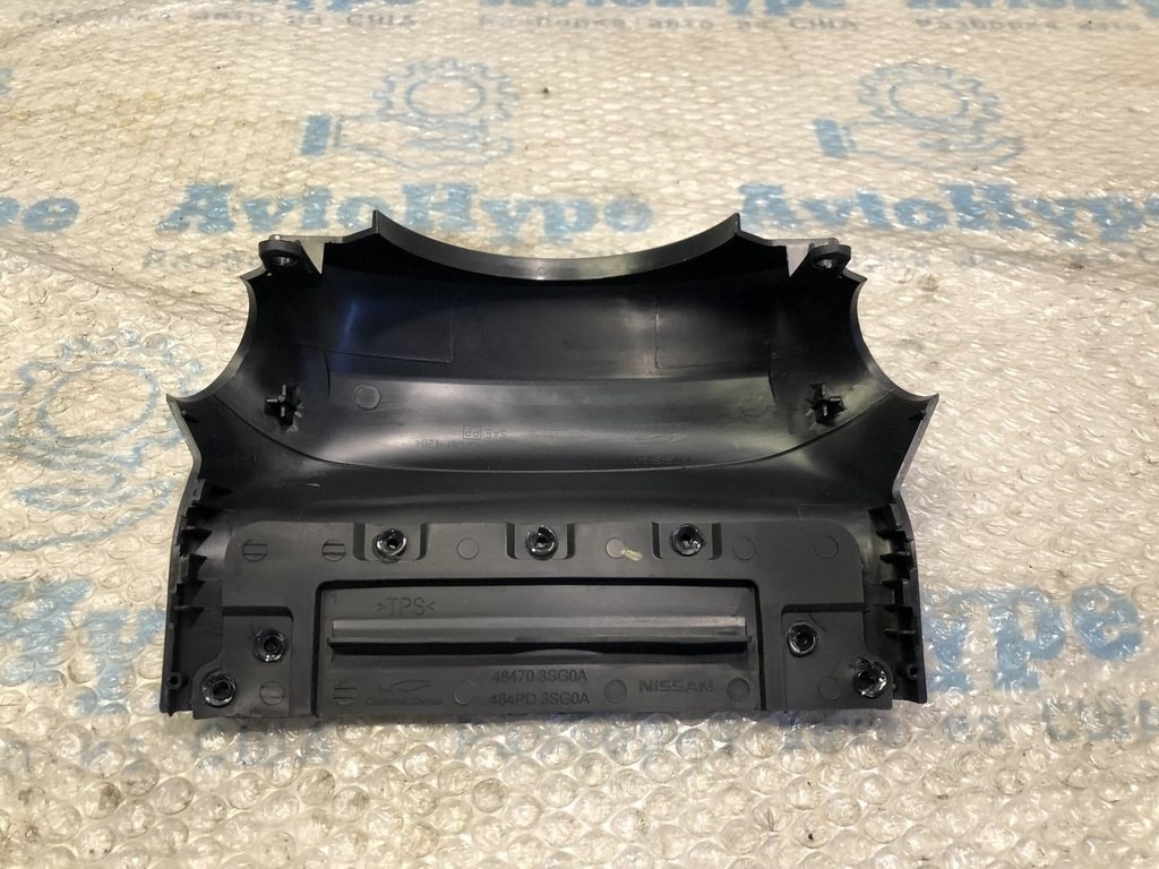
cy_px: 434
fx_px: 937
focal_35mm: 28
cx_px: 580
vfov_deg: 49.7
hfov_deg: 63.4
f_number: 1.8
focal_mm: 4
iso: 32
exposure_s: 1/25
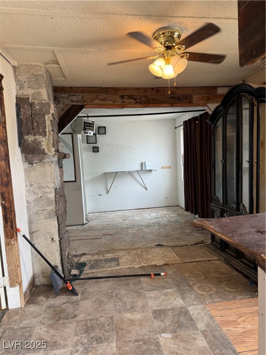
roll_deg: +3.4
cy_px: 178
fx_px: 246
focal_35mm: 24
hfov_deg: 56.8
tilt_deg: -1.4
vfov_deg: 71.6
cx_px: 133
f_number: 1.78
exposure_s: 1/120
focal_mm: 6.76
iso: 200
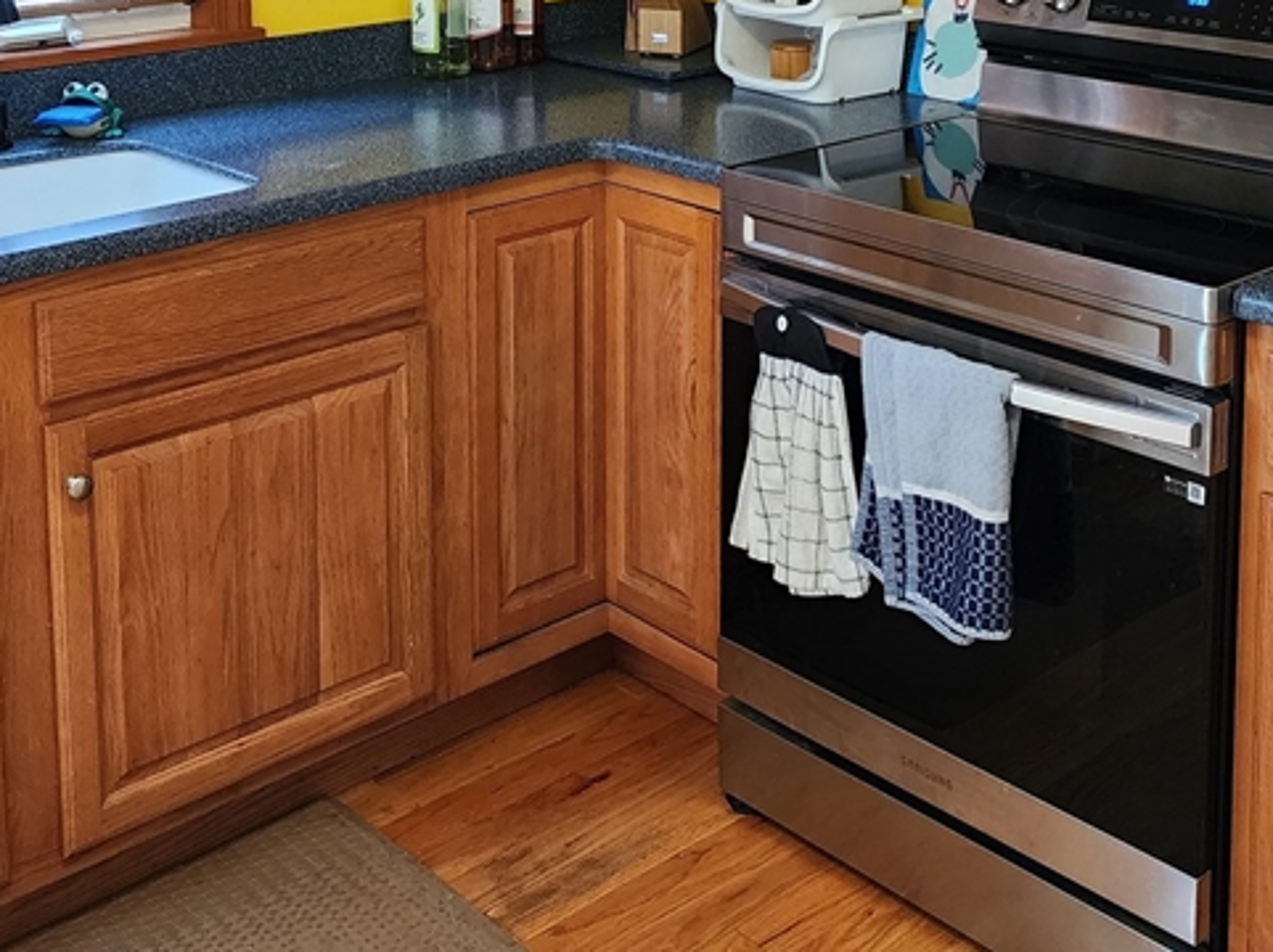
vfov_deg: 27.8
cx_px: 693
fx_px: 1801
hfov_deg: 38.9
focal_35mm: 49
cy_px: -8
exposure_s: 1/120
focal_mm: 6.4
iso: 640
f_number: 1.8
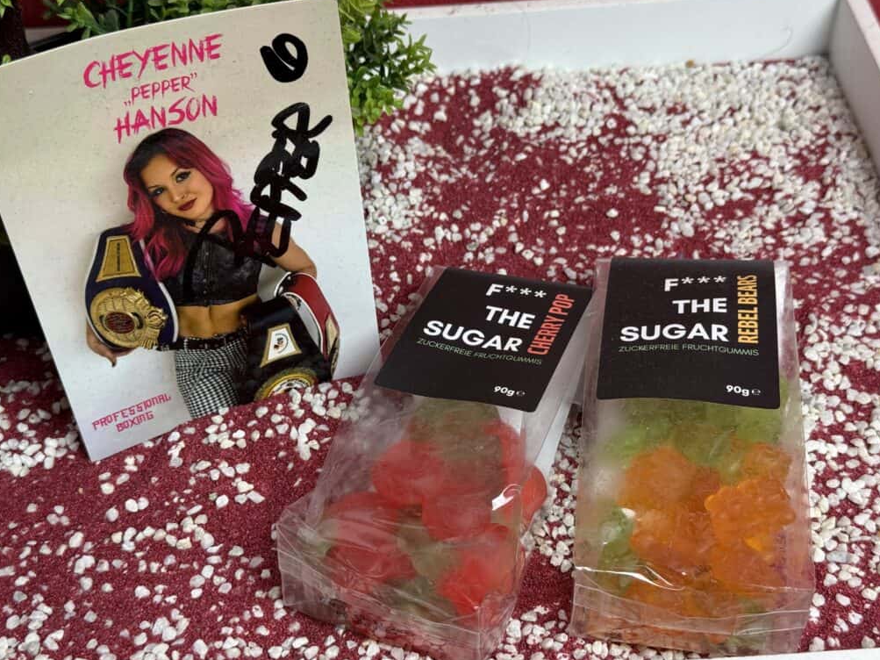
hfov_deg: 38.9
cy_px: 326
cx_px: 443
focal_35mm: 49
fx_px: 1246
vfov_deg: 29.7
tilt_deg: -45.9
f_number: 1.78
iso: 64
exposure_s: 1/50
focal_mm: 6.76
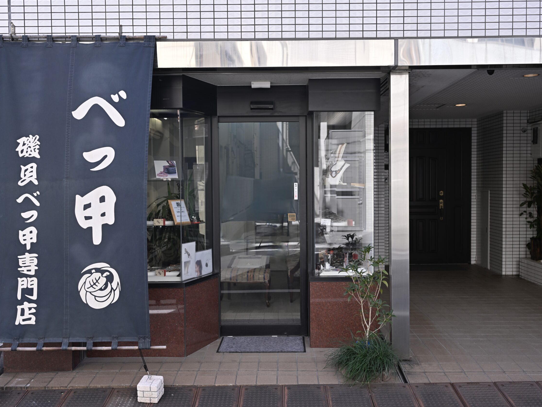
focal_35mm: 35
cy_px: 203
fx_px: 541
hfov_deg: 53.2
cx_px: 280
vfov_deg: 41.2
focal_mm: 31.5
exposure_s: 1/200
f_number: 5
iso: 140
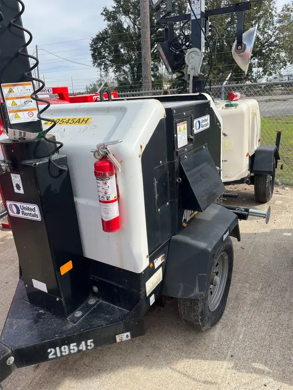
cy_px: 195
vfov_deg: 67.3
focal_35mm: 26
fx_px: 293
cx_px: 146
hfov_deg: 53.1
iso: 50
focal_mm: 5.1
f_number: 1.6
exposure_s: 1/1923
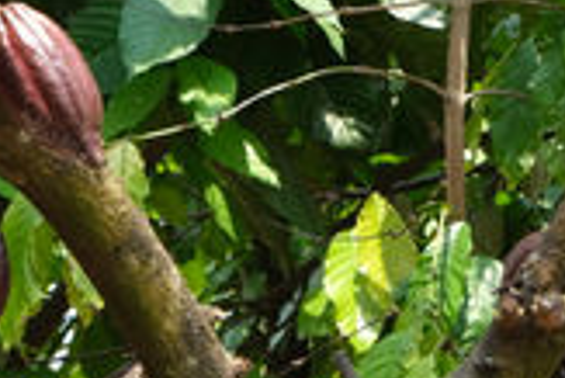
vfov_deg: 7.7
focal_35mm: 179
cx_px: 901
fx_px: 2812
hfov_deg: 11.0
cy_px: 163
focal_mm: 35.8
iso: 640
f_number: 5.6
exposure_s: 1/400
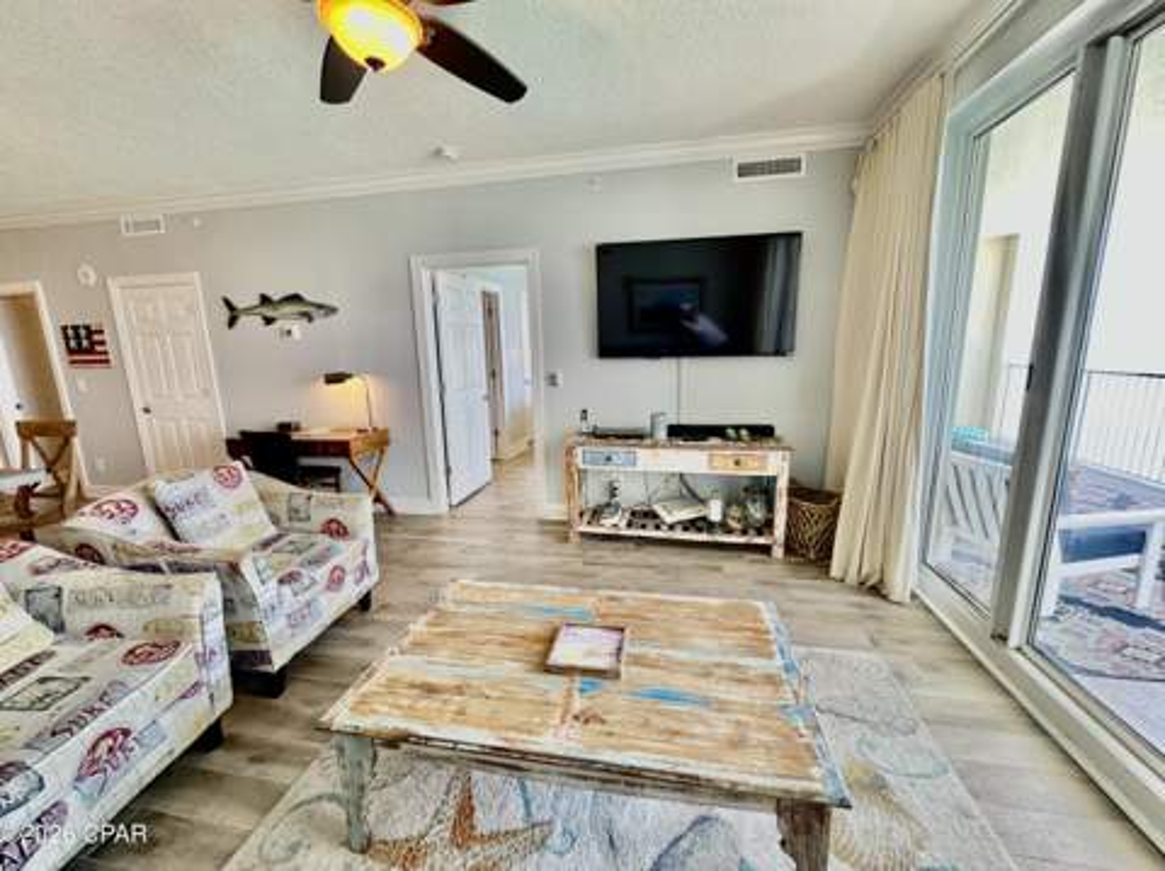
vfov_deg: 85.6
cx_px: 582
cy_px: 436
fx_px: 471
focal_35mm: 14
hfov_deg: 102.1
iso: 250
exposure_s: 1/120
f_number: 2.2
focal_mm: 2.22
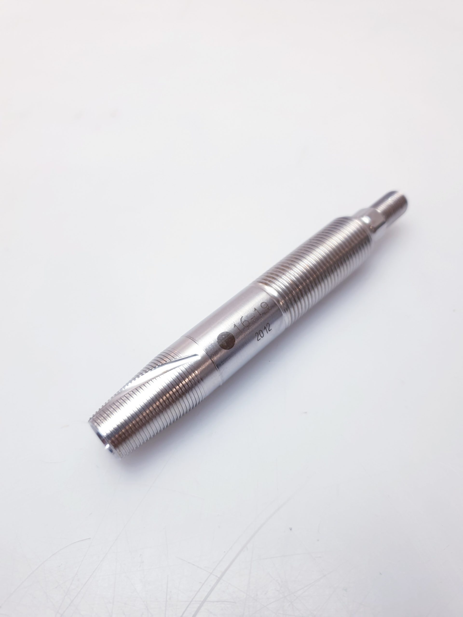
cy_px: 308
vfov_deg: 67.3
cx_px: 232
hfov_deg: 53.1
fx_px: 464
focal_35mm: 26
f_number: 1.5
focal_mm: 4.3
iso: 50
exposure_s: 1/50
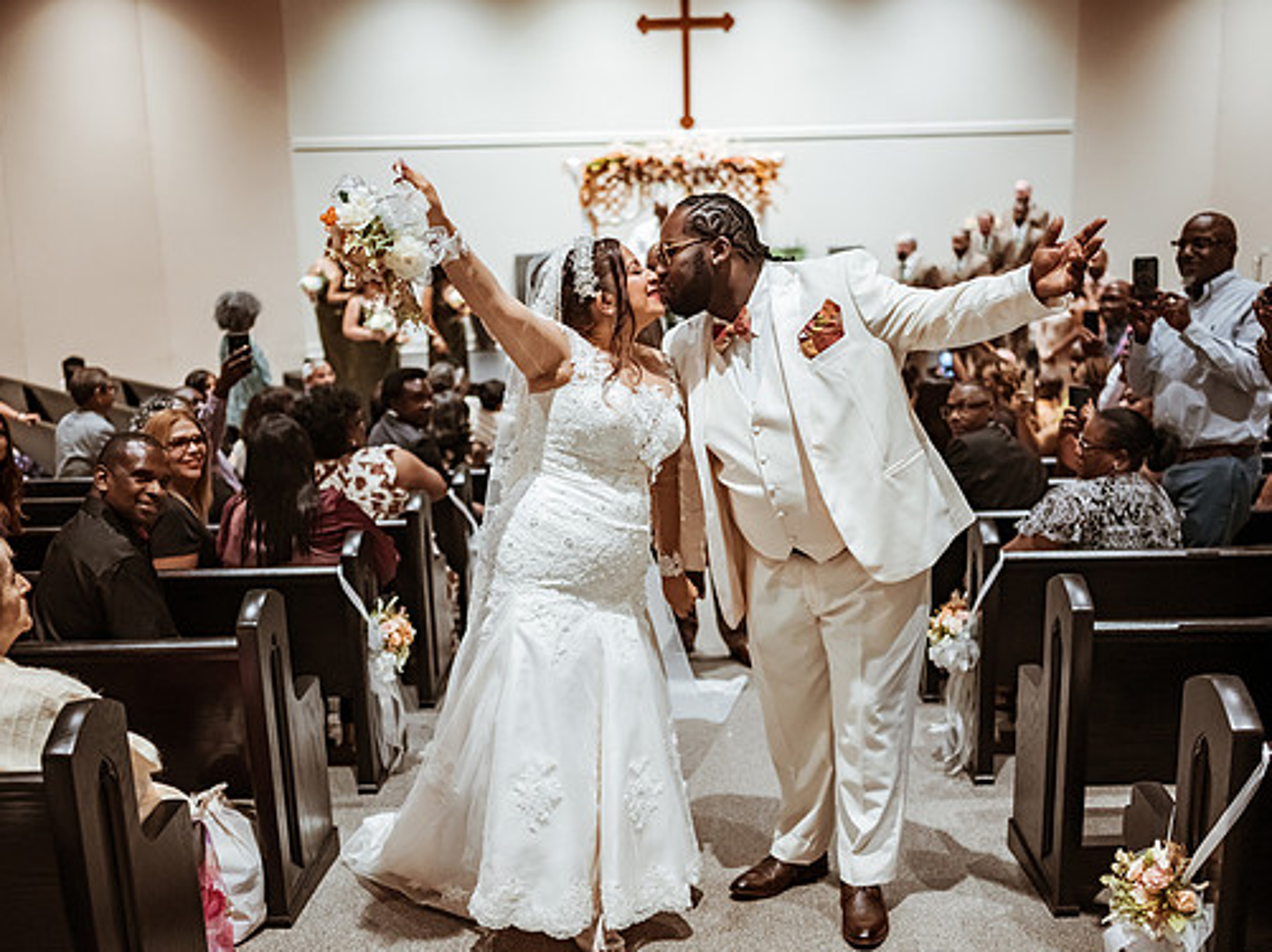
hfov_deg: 47.9
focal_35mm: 39
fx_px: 1432
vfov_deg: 36.8
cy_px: 484
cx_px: 668
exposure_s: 1/500
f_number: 1.8
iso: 1000
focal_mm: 35
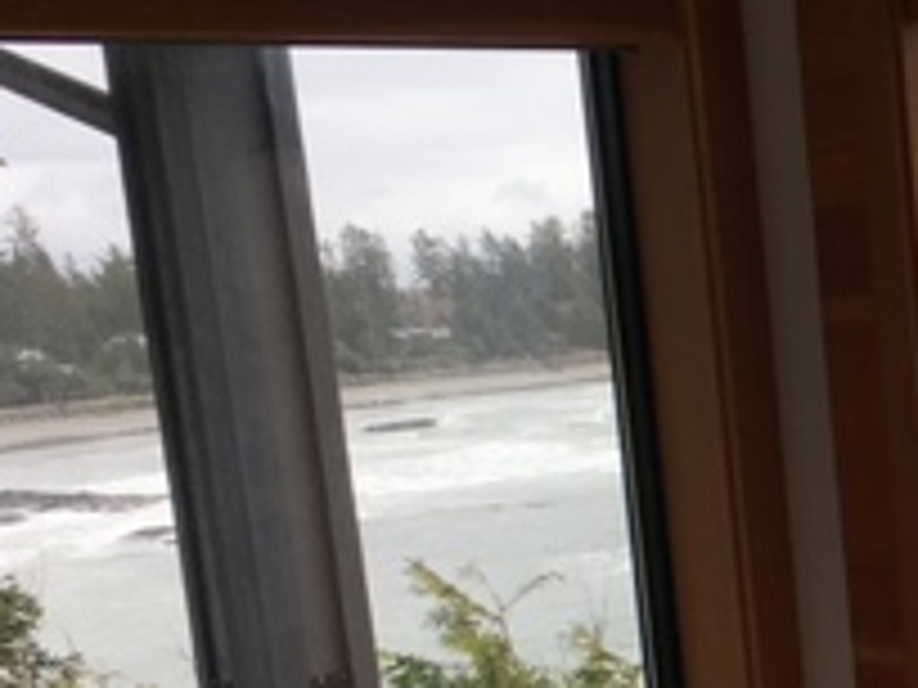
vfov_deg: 15.6
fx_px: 2413
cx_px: 1030
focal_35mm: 91
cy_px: 827
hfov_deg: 20.5
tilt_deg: -12.5
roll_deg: +4.3
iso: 25
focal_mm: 4.15
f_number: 2.2
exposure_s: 1/276
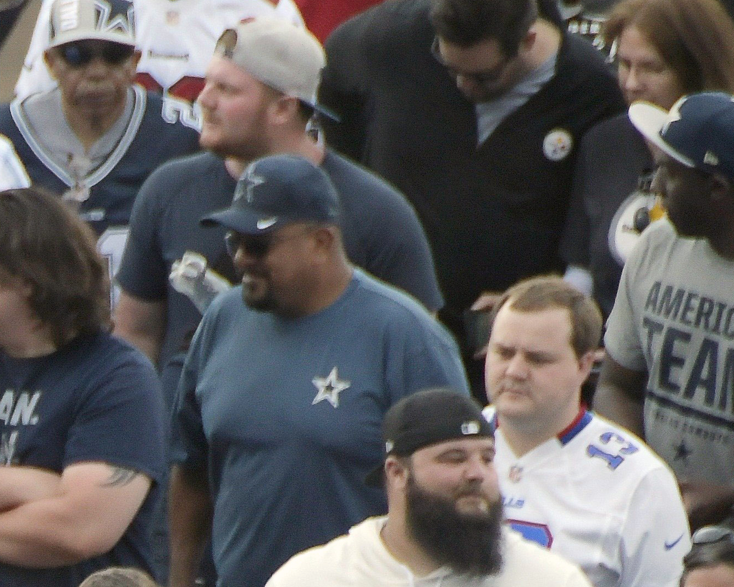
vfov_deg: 1.3
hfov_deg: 1.6
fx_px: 25503
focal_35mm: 1174
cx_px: -455
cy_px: 924
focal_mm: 200
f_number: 5.6
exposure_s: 1/400
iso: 640
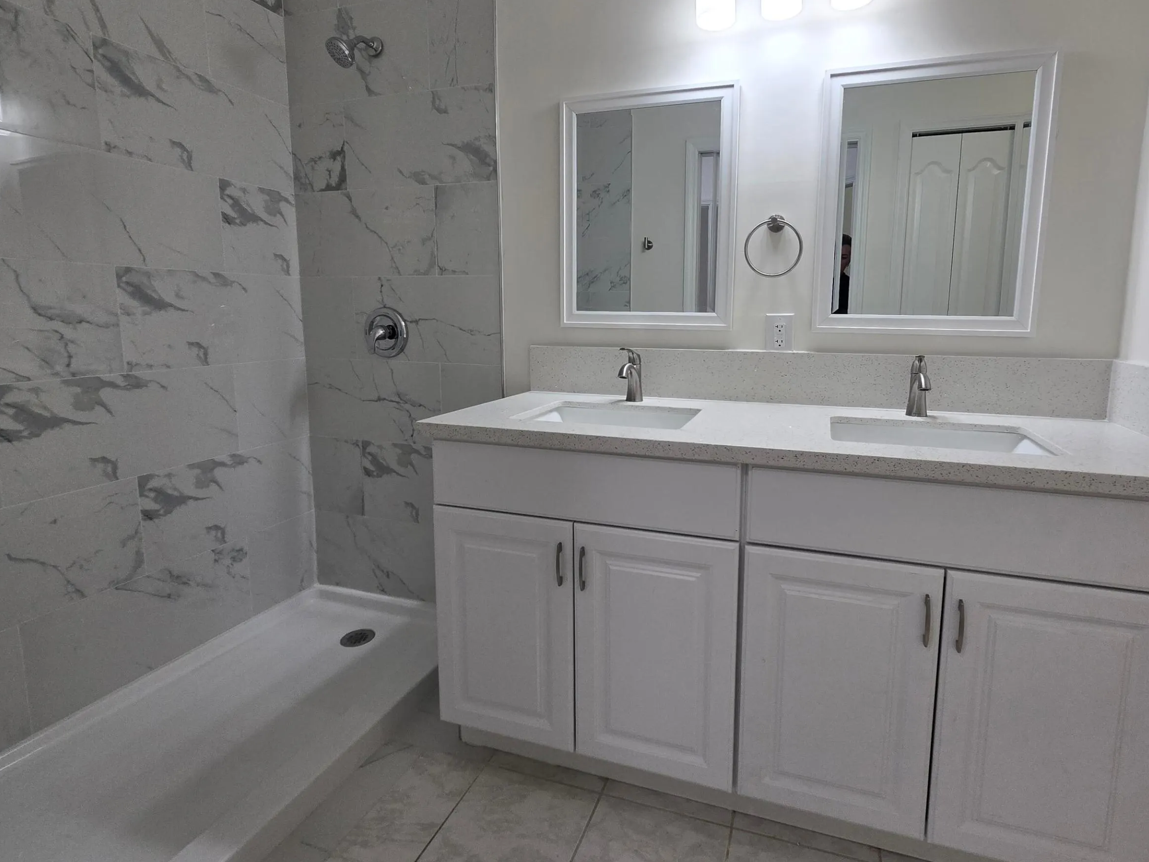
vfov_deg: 77.9
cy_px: 387
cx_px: 646
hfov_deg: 94.0
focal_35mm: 16
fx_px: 531
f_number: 2.2
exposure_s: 1/120
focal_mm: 2.2
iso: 80
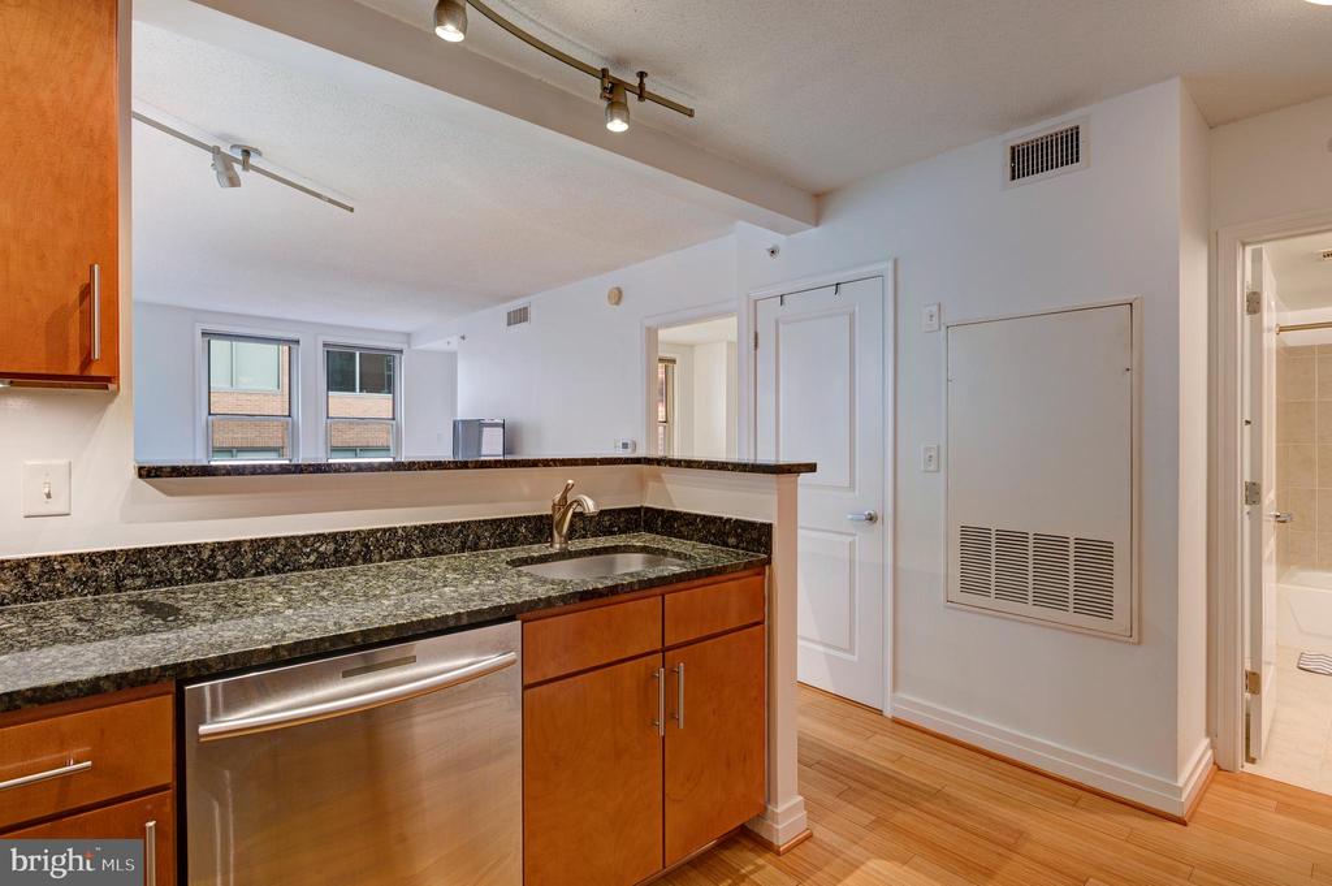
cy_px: 443
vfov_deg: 70.3
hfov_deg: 93.3
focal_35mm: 17
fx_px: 628
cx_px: 666
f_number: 8
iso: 250
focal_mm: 17
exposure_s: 1/1.67
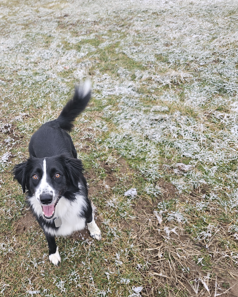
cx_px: 50
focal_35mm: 30
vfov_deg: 58.8
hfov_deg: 46.2
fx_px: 264
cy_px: 149
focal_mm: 6.3
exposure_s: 1/120
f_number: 1.7
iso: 64
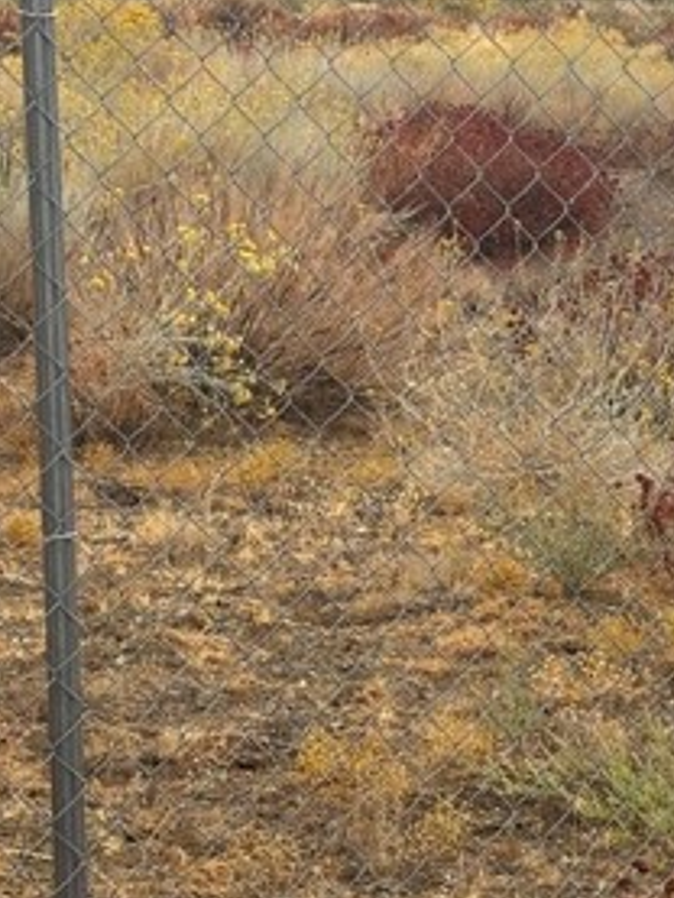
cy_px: 198
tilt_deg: -7.5
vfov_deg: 16.3
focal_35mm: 120
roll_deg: +2.3
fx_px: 3113
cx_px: 538
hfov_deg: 12.3
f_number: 1.6
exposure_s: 1/233
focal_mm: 5.96
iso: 32
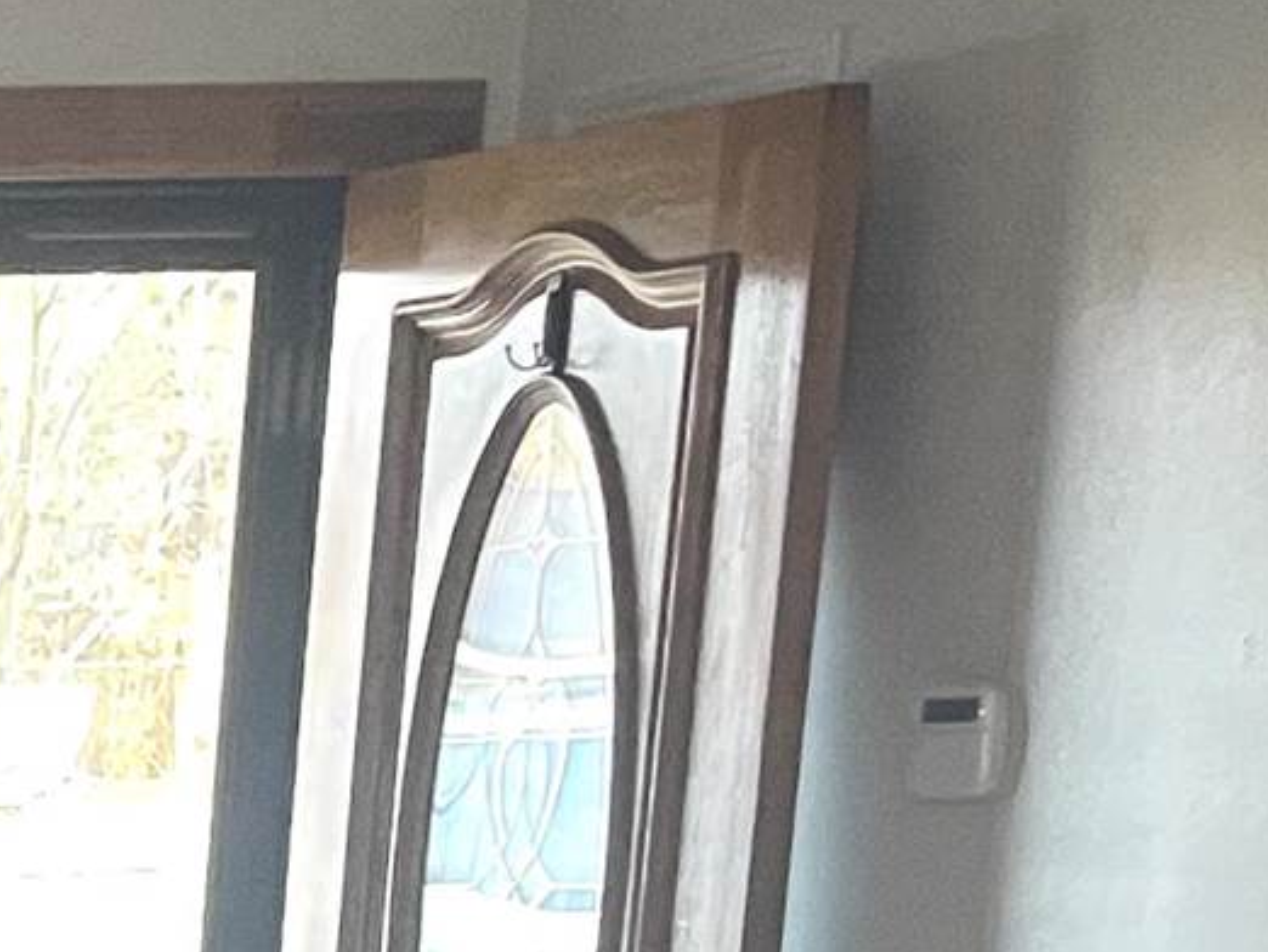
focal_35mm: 153
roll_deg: +1.2
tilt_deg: -11.9
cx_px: -2060
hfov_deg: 10.5
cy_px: 2008
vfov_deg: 9.0
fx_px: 5607
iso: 250
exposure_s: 1/60
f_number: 1.6
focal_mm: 4.2
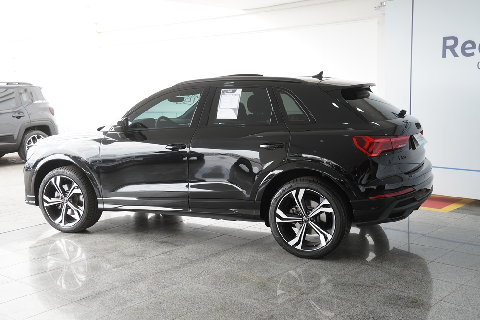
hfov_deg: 46.9
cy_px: 156
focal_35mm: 42
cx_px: 244
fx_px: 553
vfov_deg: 32.2
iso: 200
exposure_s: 1/100
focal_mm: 27
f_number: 4
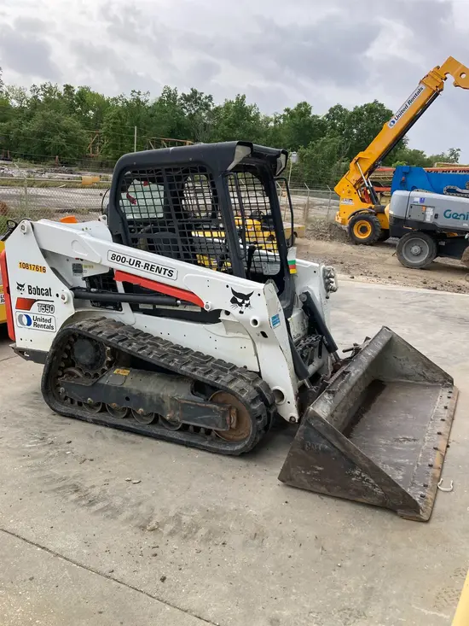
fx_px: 506
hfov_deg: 49.8
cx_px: 234
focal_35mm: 28
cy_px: 313
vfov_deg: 63.4
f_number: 1.8
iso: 20
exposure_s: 1/1116
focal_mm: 3.99
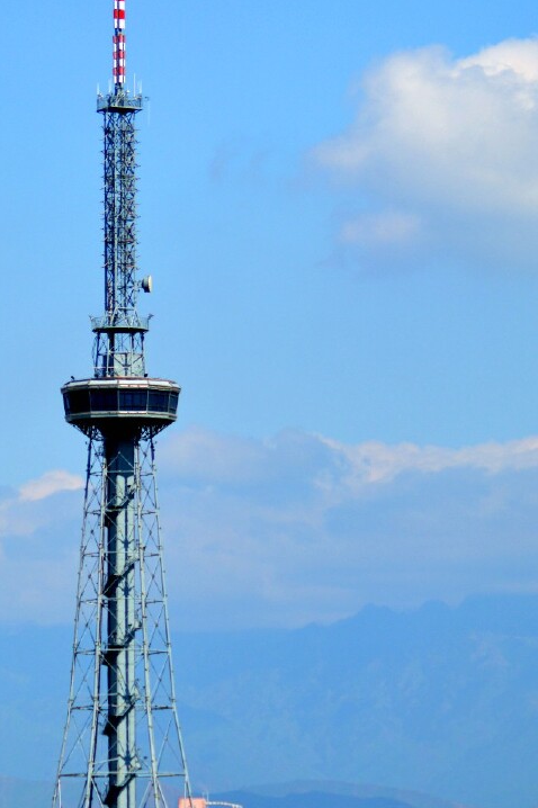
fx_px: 6305
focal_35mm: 281
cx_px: 160
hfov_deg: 4.9
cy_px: 421
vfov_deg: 7.3
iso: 200
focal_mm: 112
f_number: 8
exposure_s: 1/800
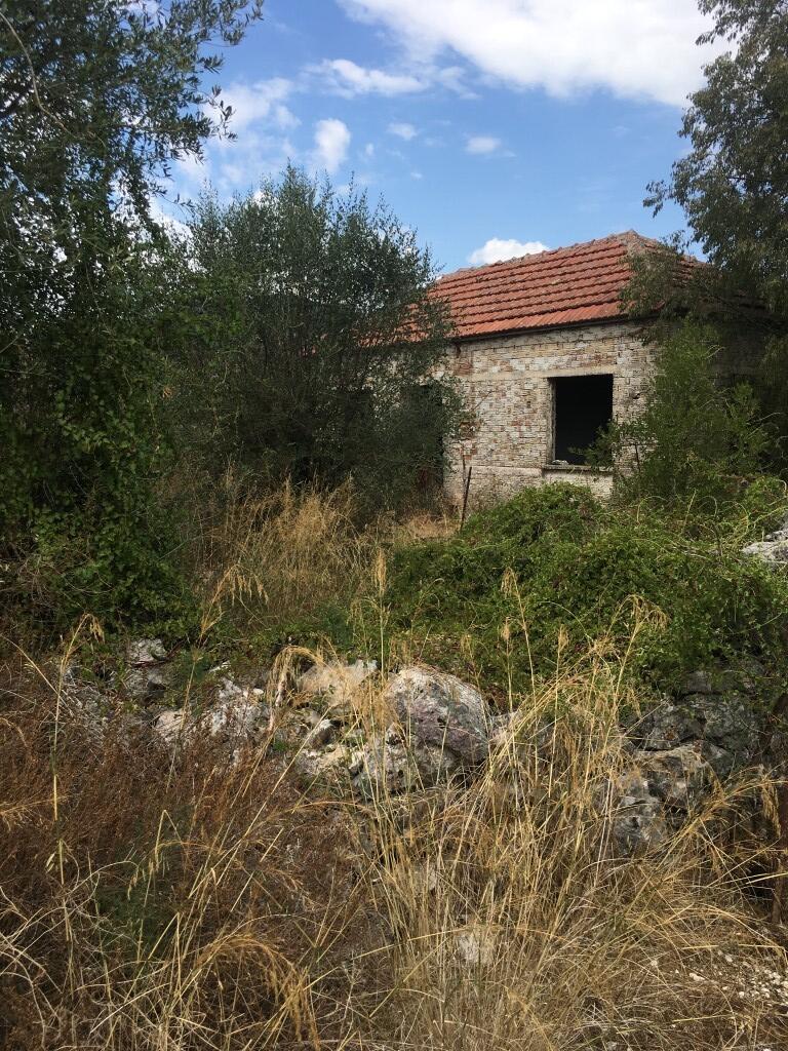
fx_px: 880
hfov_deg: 48.2
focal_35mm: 29
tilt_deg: -3.9
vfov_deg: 61.7
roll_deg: +0.8
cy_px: 526
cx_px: 394
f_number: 2.2
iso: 25
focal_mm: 4.15
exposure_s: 1/1040
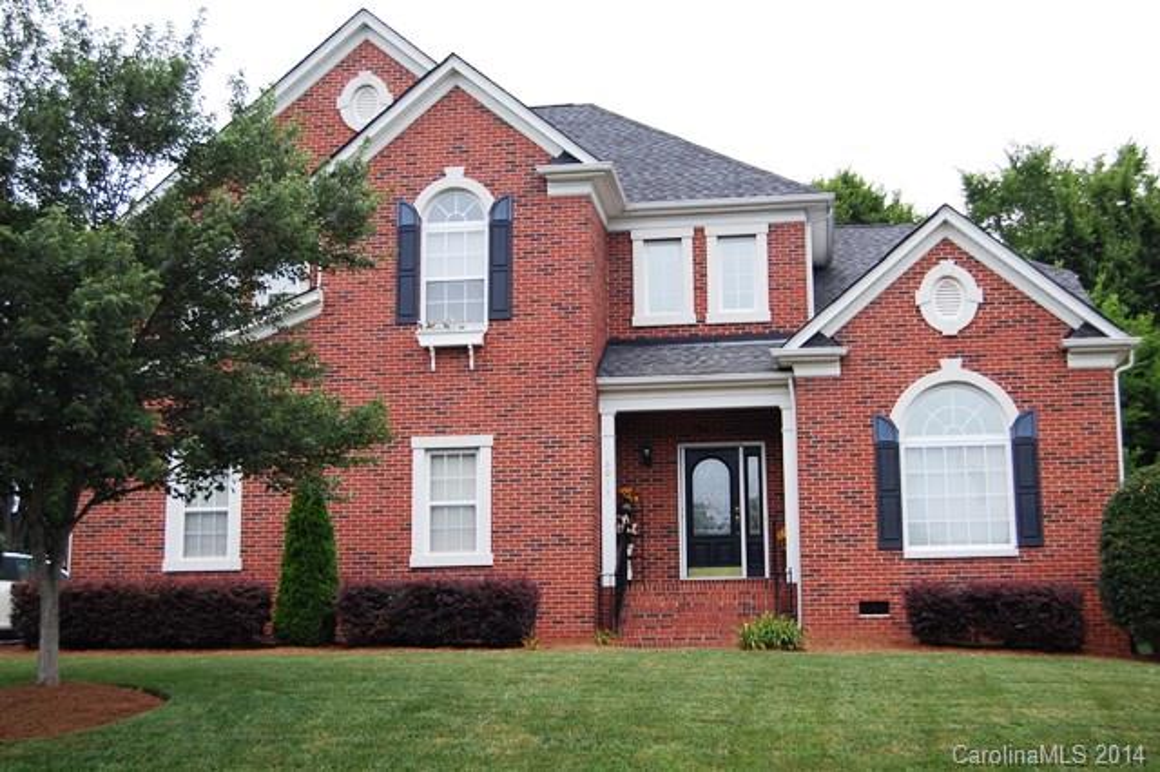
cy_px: 386
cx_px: 580
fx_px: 1546
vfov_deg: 28.0
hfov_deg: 41.1
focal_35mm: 48
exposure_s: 1/100
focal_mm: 32
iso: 400
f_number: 5
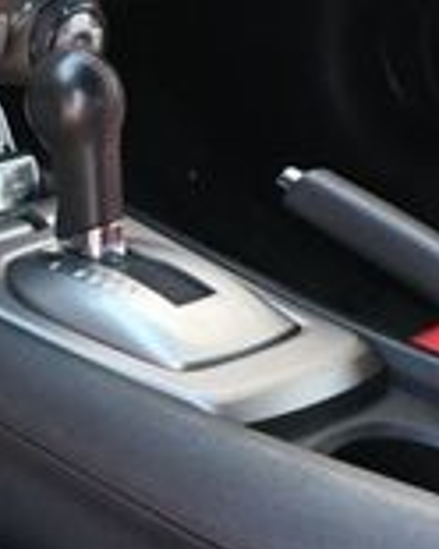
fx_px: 1884
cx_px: -294
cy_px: 184
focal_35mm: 116
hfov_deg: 12.4
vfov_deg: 16.5
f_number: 3.8
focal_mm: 20
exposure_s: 1/125
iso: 720
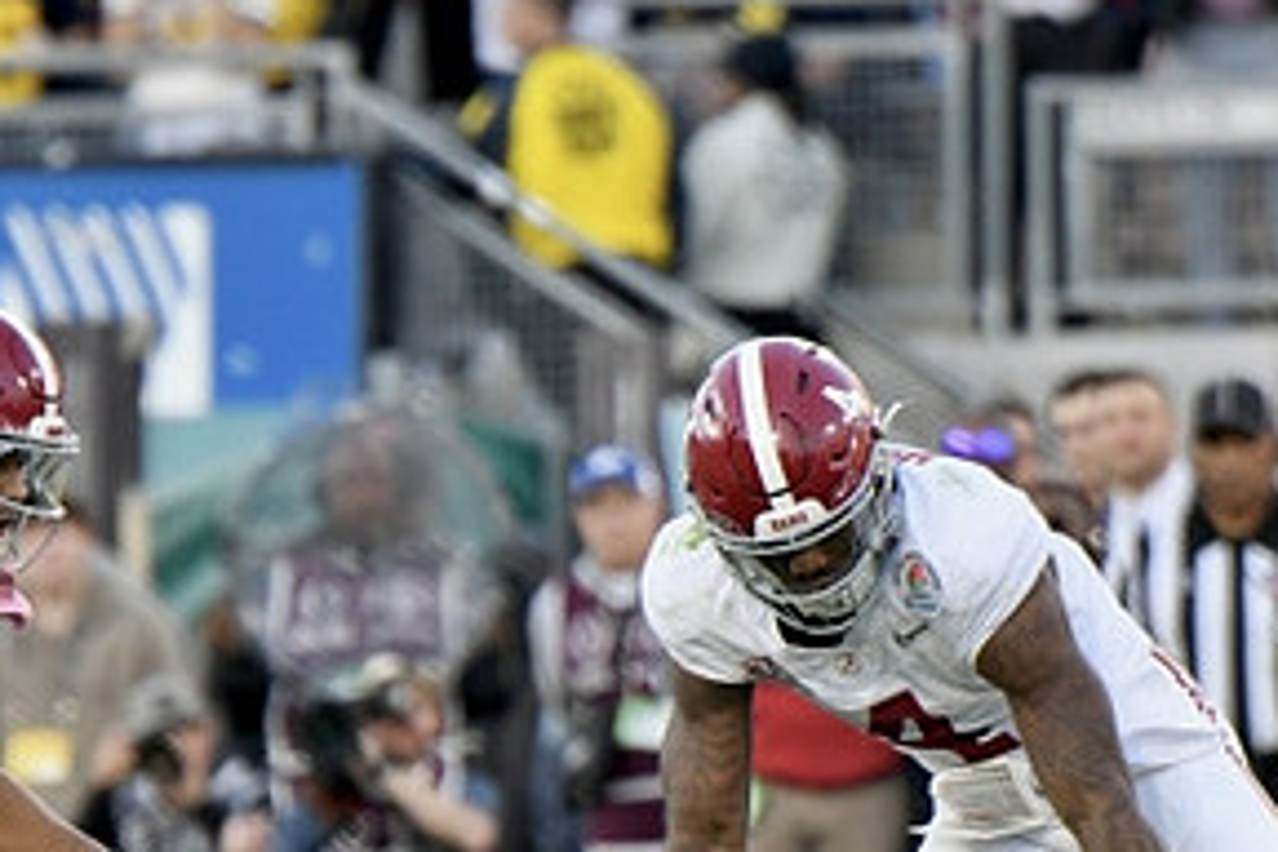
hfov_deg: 1.7
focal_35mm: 1207
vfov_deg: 1.1
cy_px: 794
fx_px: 42845
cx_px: 692
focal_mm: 400
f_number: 5.6
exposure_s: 1/1000
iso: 2000
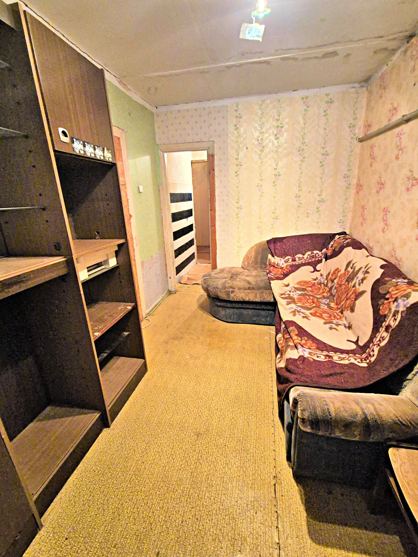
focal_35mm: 13
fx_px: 209
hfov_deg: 89.9
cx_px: 209
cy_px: 278
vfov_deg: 106.2
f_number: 2.2
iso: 1000
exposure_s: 1/50
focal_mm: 2.2
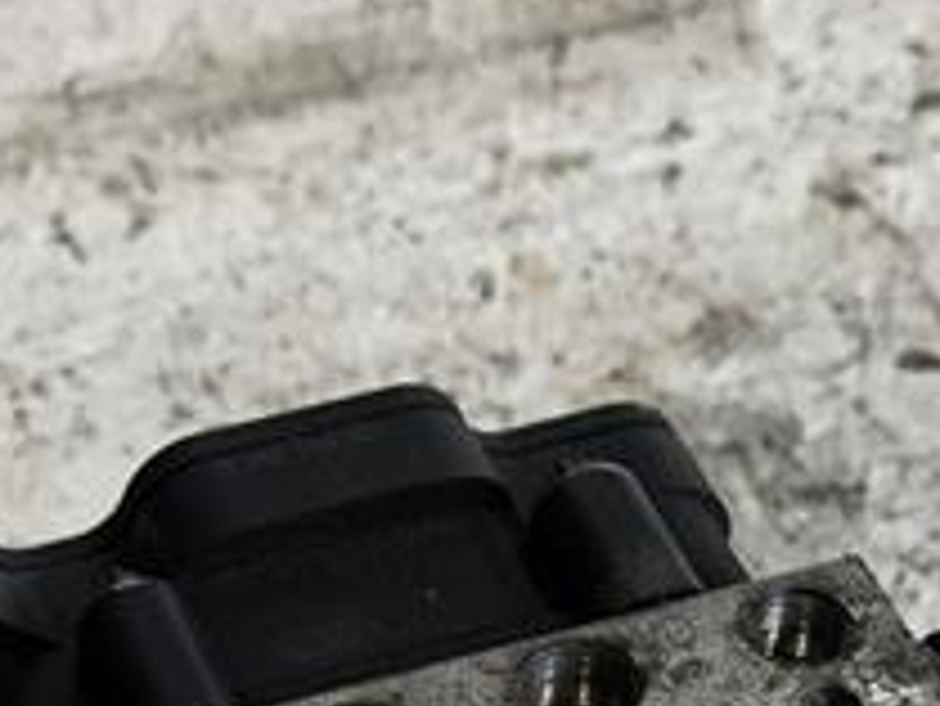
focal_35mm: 147
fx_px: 3994
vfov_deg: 9.8
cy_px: 1016
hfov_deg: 13.4
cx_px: 193
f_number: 1.78
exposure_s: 1/100
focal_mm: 6.86
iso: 100
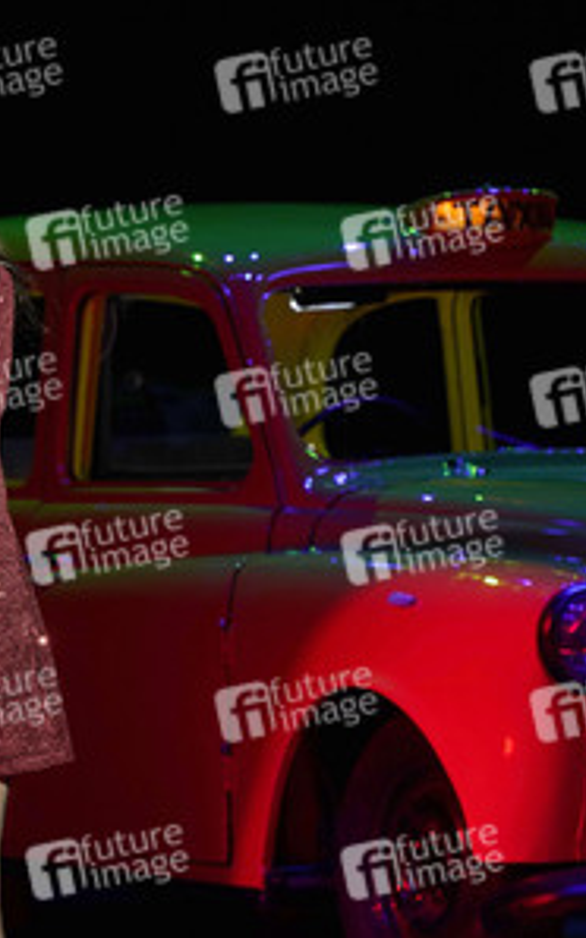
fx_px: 5883
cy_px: 469
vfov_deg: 9.1
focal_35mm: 230
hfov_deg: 5.7
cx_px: 24
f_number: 5.6
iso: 1250
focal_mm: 149
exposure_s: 1/160
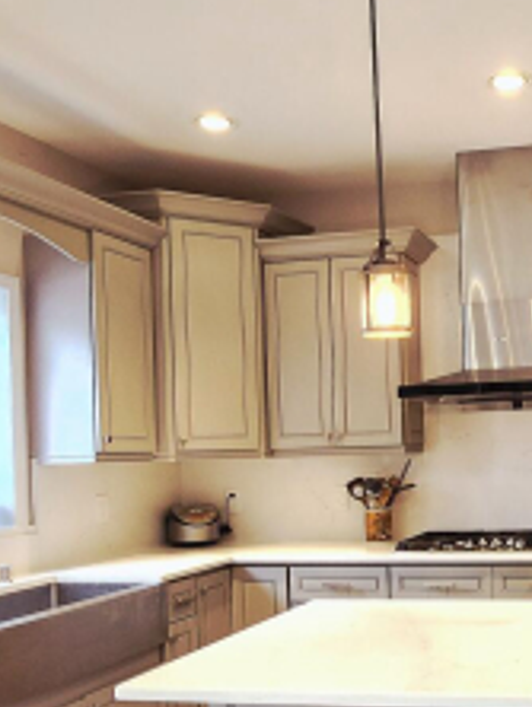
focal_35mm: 39
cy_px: 451
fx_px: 798
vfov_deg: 47.3
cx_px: 503
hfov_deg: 34.3
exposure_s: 1/60.2
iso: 160
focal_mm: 1.74
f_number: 2.2
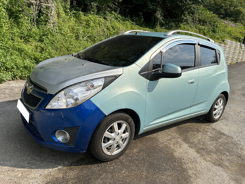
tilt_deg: -9.5
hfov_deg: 67.3
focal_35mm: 26
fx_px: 184
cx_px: 122
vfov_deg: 53.1
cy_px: 92
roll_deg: -5.0
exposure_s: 1/3968
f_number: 1.5
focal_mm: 5.7
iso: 50
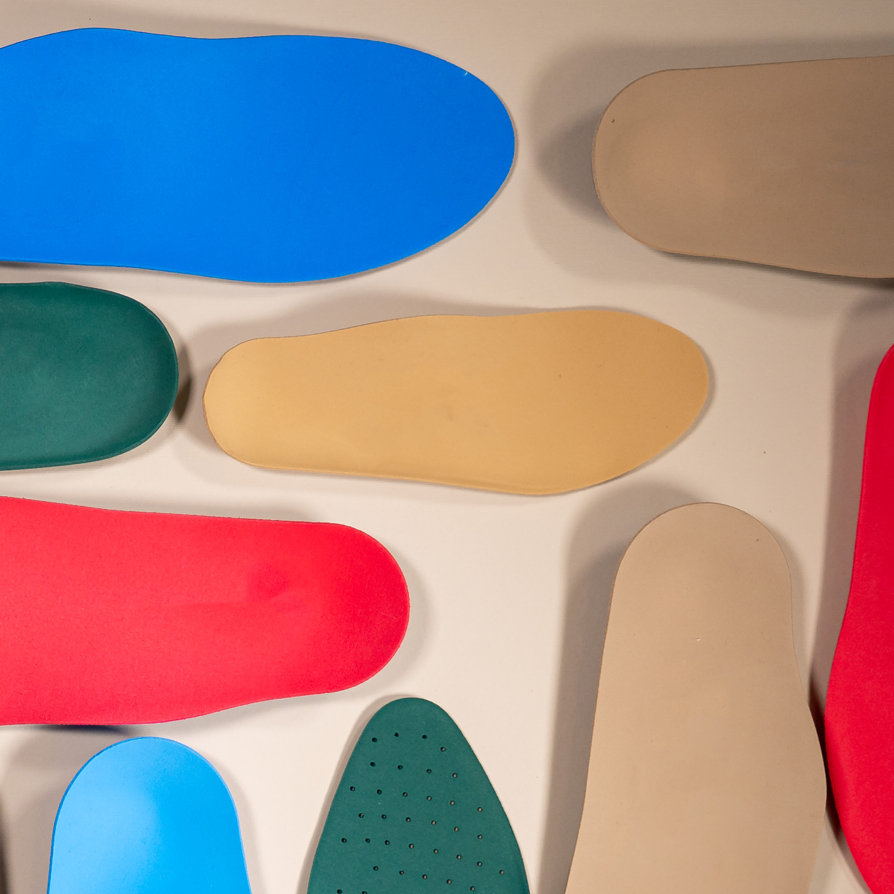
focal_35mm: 82
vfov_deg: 20.9
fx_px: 2396
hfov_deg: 20.3
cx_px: -59
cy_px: 715
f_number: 4.5
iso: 500
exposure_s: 1/320
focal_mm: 38
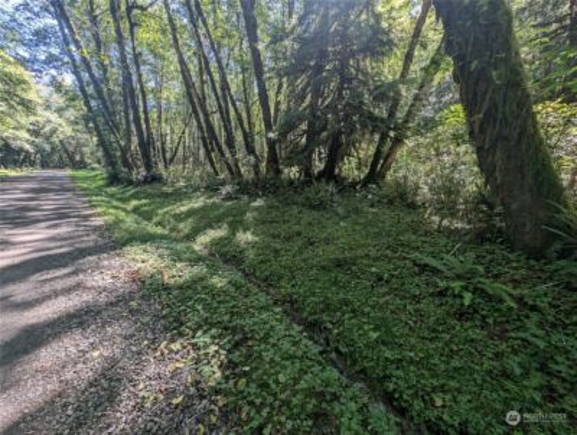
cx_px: 288
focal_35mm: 12
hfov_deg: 110.5
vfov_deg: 94.6
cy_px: 218
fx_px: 200
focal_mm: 2.23
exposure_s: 1/140
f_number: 1.95
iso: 52
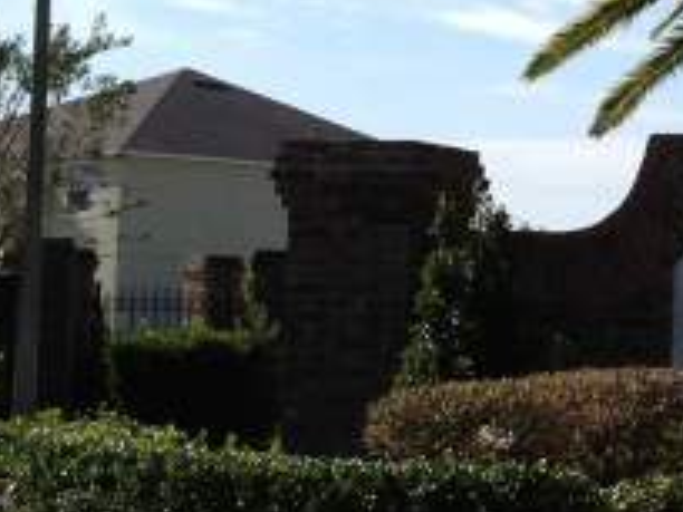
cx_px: 1048
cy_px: 197
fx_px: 2703
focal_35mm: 137
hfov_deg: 13.5
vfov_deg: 10.8
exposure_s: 1/1623
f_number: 2.4
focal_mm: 4.28
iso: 50
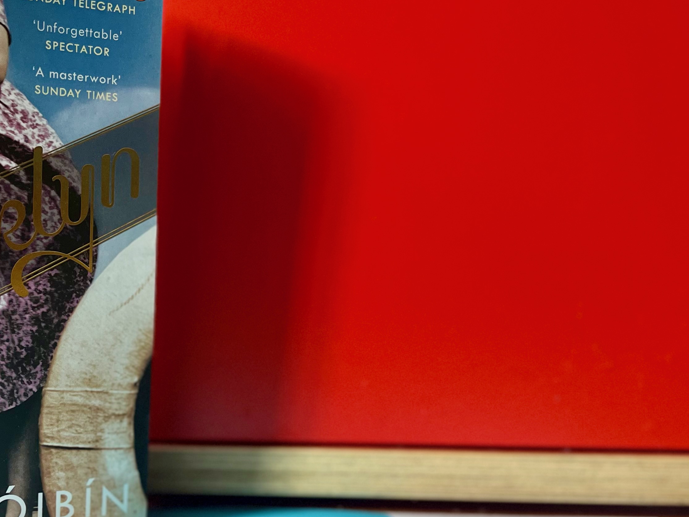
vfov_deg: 30.7
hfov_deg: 40.3
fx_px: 936
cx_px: 282
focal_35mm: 47
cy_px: 328
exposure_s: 1/80
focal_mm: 5.1
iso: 125
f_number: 1.6
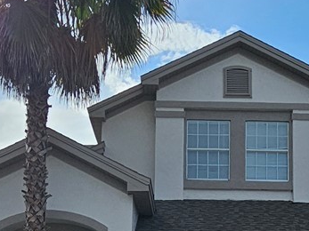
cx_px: 166
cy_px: 265
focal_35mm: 60
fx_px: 535
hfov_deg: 32.2
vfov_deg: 22.7
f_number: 2.2
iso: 50
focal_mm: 2.2
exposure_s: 1/5883
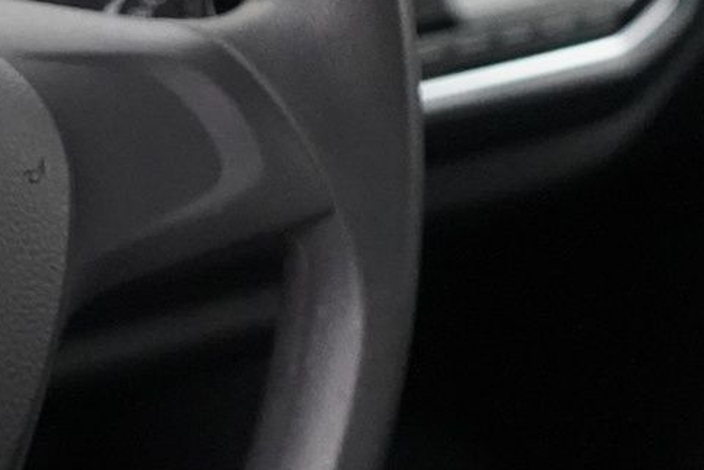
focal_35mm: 150
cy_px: 274
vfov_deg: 9.1
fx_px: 2933
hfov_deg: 13.0
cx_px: -322
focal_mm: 29
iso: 12800
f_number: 3.5
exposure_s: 1/160
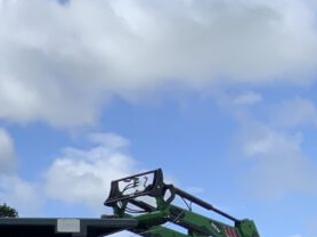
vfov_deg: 13.1
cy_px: 343
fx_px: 979
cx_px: -227
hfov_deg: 16.0
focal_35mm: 107
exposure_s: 1/1848
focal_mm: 3
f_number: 1.8
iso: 16
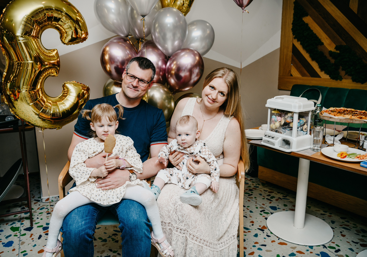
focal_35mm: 32
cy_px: 126
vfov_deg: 42.8
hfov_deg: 58.4
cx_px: 170
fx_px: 328
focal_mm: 30
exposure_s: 1/160
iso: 125
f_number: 3.5
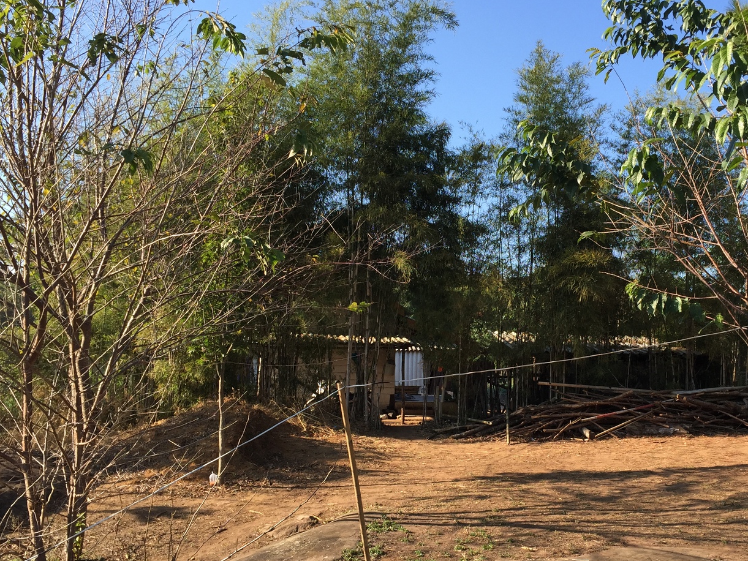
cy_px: 329
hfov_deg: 48.4
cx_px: 481
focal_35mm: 38
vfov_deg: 37.6
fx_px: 821
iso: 32
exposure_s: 1/719
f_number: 2.2
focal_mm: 4.15
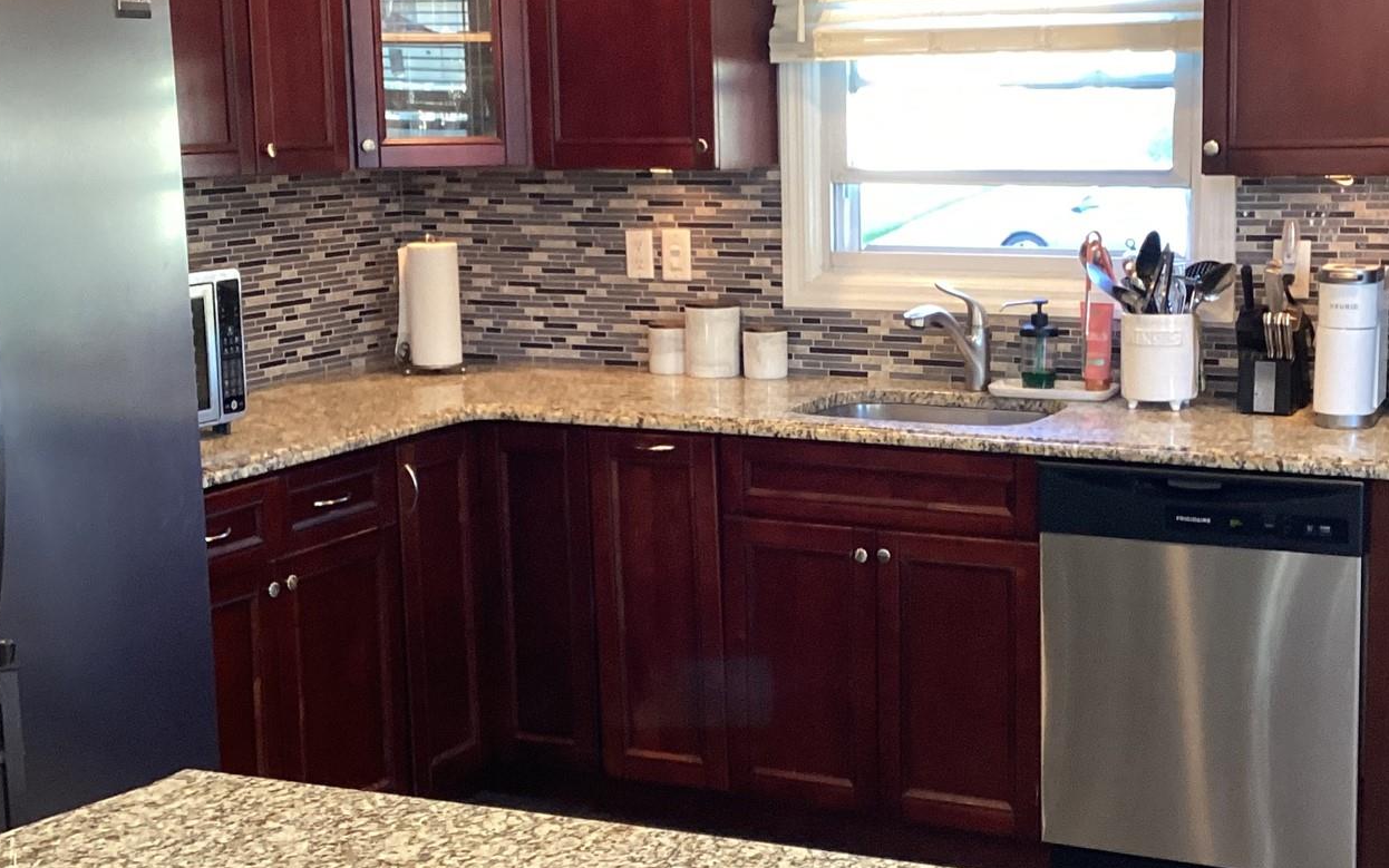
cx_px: 822
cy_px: 407
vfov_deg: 24.0
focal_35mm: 54
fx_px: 2044
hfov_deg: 37.4
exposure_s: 1/50
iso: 200
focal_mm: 3.3
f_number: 2.4
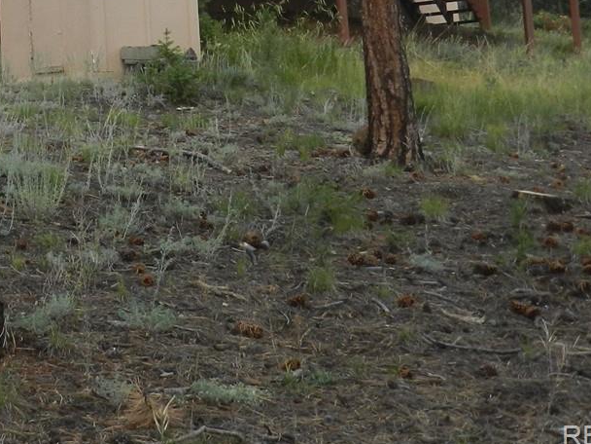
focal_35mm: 100
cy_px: -128
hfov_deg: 18.9
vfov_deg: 14.2
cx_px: -57
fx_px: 1707
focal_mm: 6.7
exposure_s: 1/400
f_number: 4
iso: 160
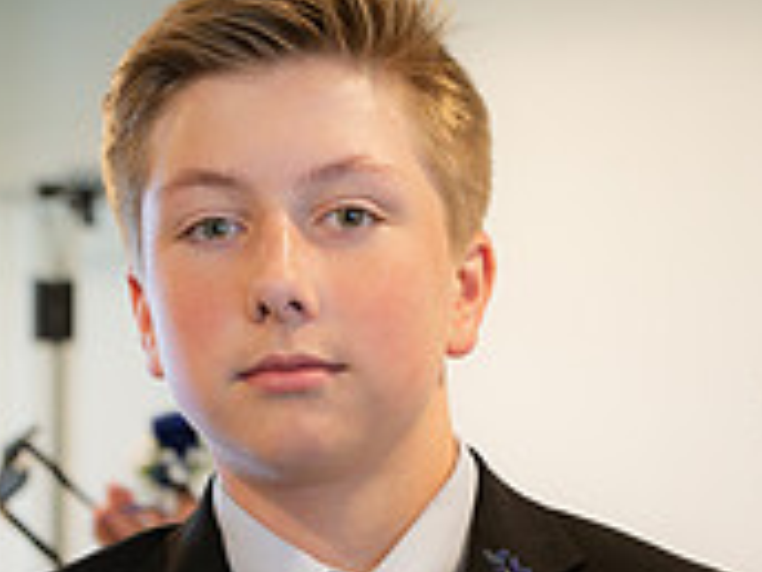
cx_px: 505
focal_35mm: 136
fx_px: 2994
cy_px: 729
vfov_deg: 10.7
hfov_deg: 14.5
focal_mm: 42
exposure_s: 1/125
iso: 400
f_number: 3.2
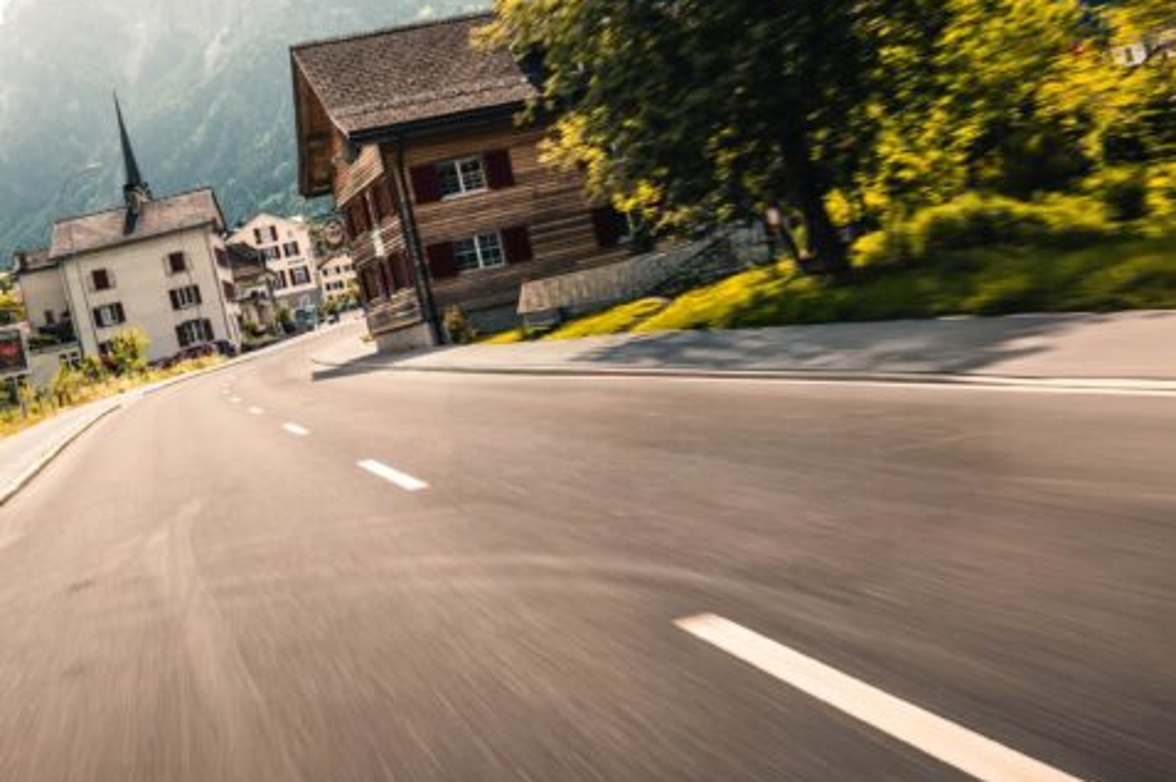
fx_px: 1600
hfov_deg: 40.3
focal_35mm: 49
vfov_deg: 27.4
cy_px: 300
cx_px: 541
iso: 100
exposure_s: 1/40
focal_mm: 39
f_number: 10
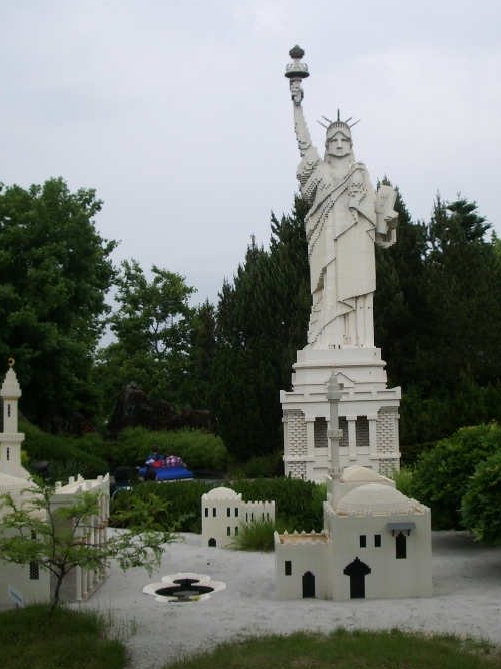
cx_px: 247
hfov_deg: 30.9
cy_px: 335
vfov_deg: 40.4
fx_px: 907
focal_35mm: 47
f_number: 4.3
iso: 50
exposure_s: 1/400
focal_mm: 5.8
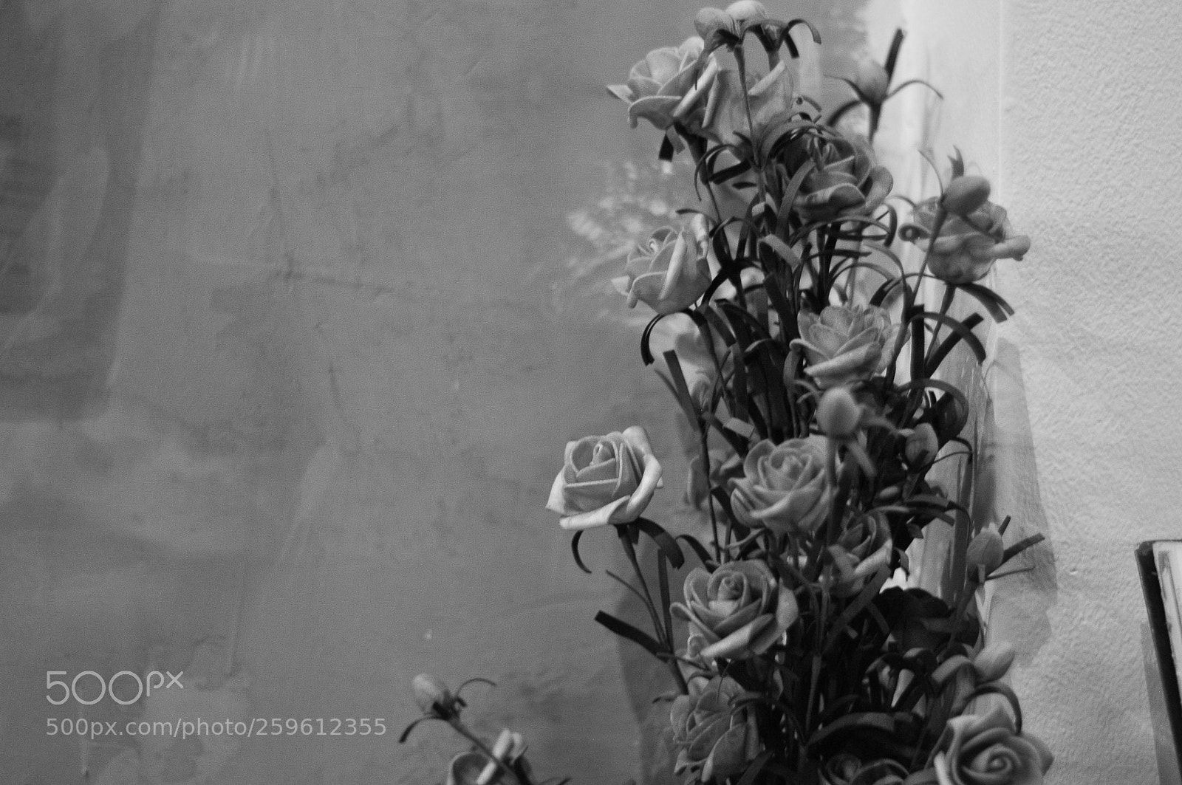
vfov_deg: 18.1
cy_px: 392
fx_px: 2460
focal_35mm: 75
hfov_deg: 27.0
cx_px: 591
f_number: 1.8
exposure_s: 1/50
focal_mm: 50
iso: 1250
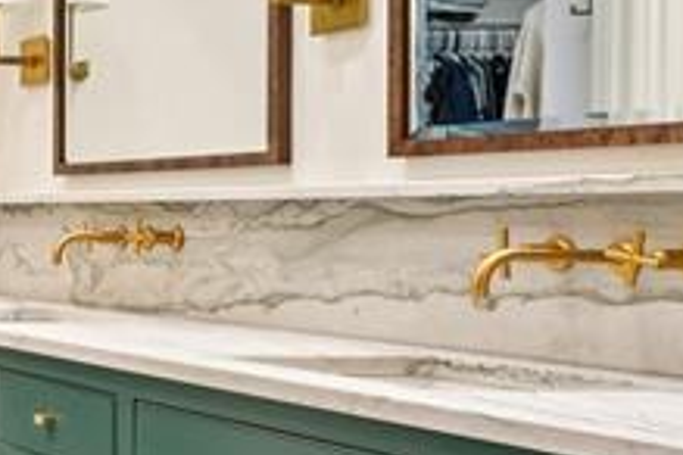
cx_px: -716
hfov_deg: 18.2
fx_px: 1328
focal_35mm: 70
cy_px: 209
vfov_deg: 19.5
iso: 250
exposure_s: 1/50
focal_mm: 15
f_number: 7.1
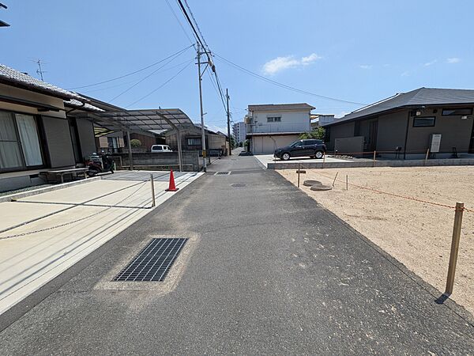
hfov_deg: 102.1
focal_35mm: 14
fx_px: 192
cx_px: 237
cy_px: 178
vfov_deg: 85.7
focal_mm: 1.83
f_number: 2.2
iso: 50
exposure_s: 1/1718
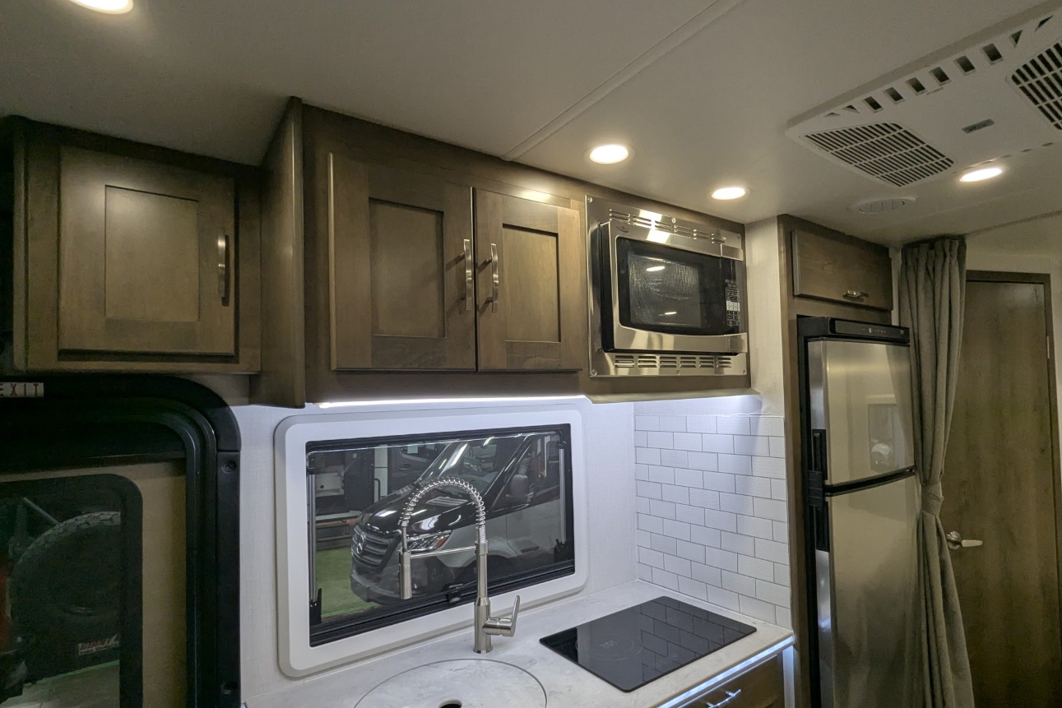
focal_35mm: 18
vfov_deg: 67.3
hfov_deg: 89.9
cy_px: 382
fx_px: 531
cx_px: 564
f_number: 2.2
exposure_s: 1/143
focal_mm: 2.35
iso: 150
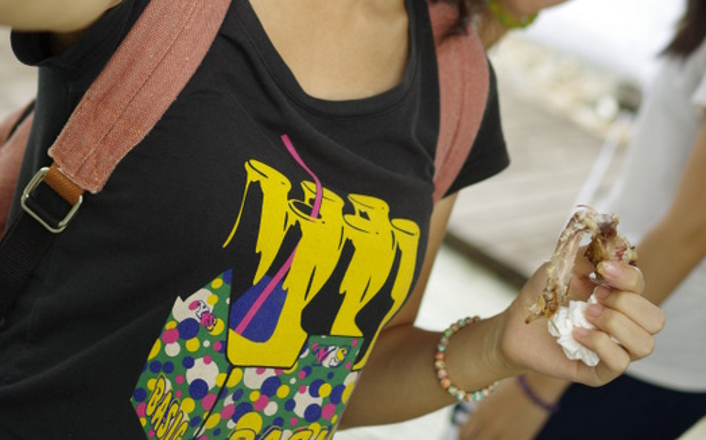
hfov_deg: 25.5
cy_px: -70
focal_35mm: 81
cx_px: 357
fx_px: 1558
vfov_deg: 15.6
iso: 100
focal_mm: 35
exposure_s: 1/250
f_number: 2.4
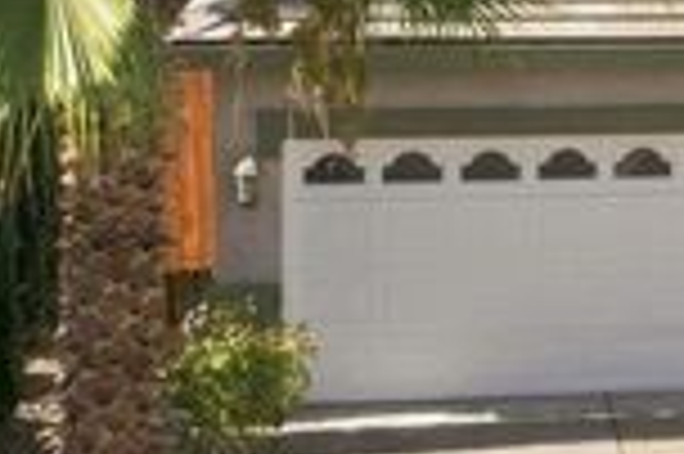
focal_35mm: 118
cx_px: 904
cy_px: -18
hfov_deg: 16.4
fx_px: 2240
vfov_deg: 11.5
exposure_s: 1/30
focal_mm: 10.3
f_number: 10
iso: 100
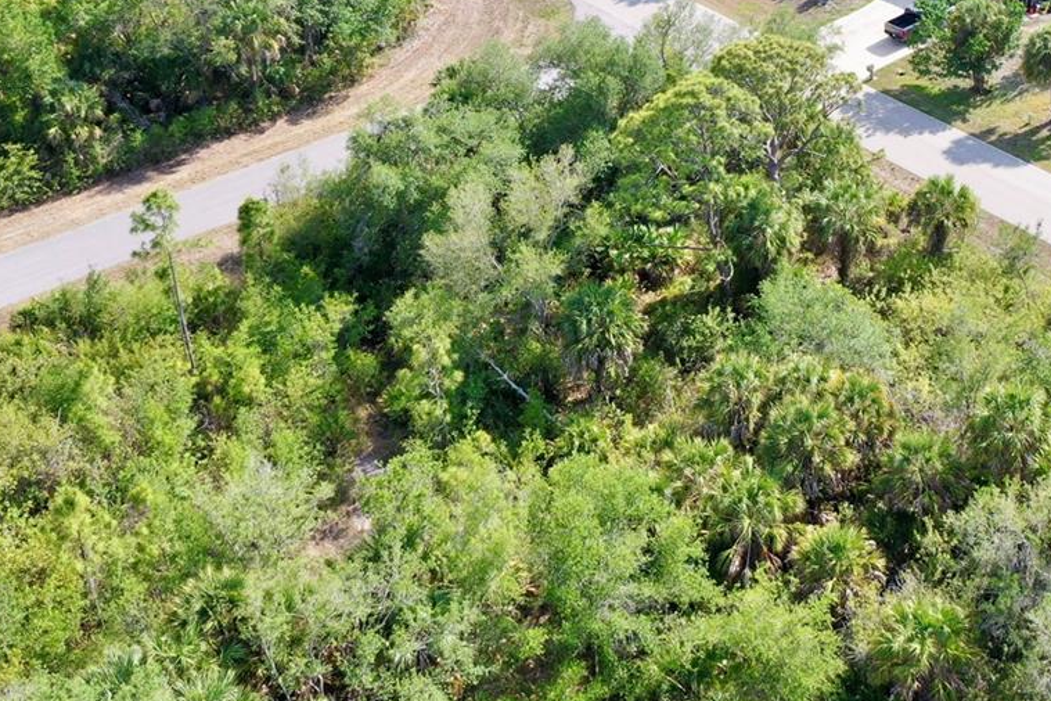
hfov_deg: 33.5
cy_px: 76
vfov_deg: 22.5
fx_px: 1722
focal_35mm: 59
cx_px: 738
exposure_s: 1/200
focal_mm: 10.26
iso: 100
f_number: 5
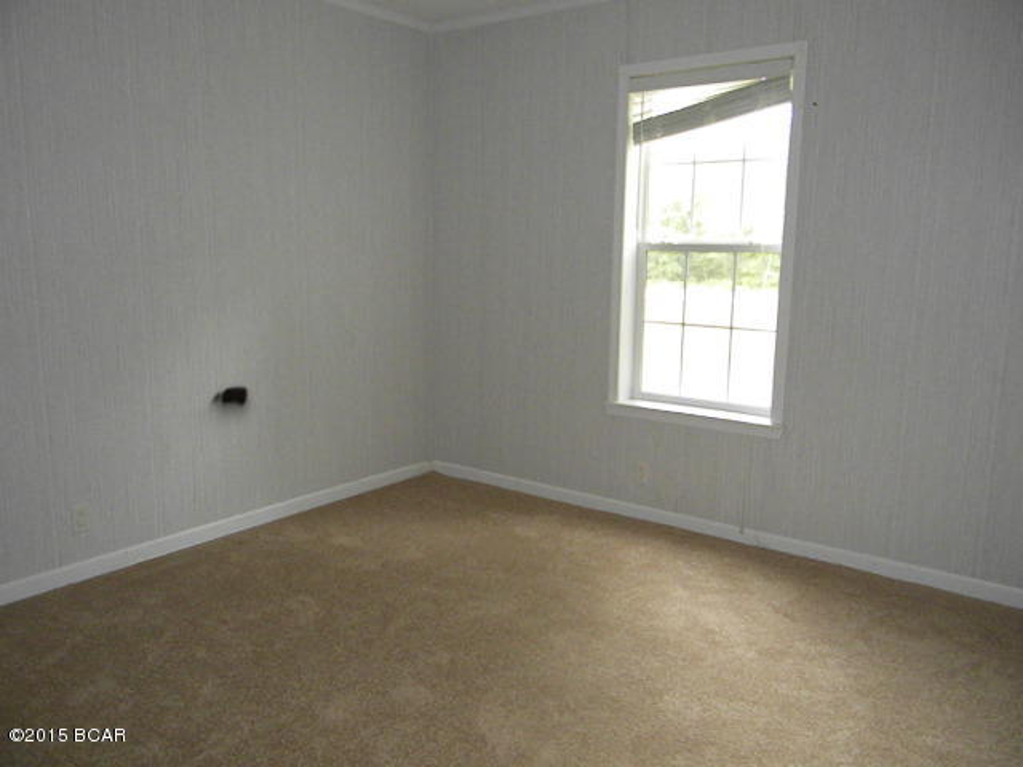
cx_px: 512
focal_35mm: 28
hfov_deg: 63.4
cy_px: 384
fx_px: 827
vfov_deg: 49.7
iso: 720
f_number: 3.5
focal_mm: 5
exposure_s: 1/91.1
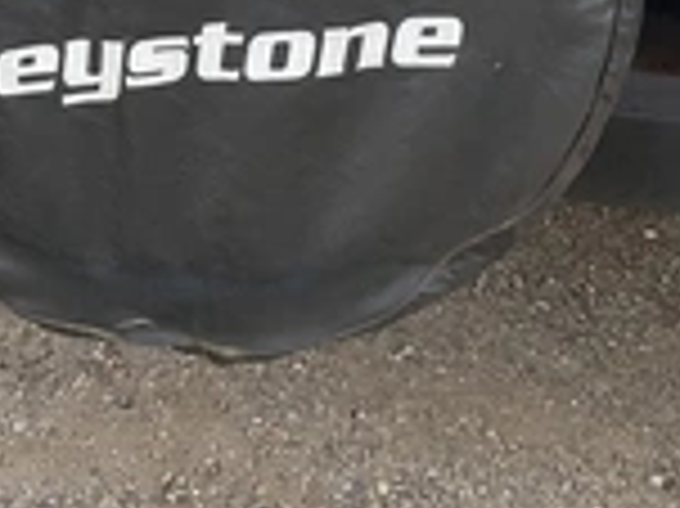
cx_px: 284
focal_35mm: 77
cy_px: -108
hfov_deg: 25.3
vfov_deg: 18.1
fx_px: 1511
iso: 25
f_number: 1.8
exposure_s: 1/620
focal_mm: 3
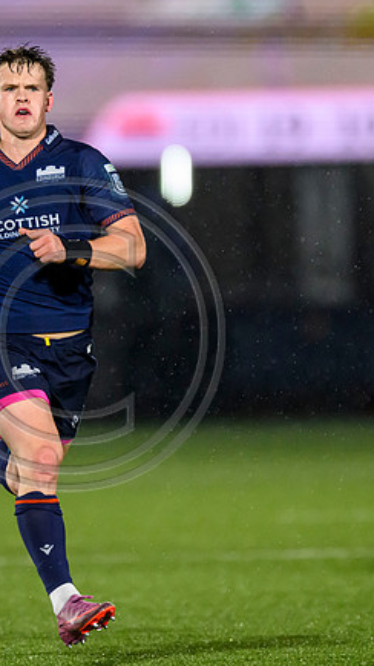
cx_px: 38
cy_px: 289
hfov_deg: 1.2
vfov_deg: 2.2
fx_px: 17672
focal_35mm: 1002
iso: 8000
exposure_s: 1/1250
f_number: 4
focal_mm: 560
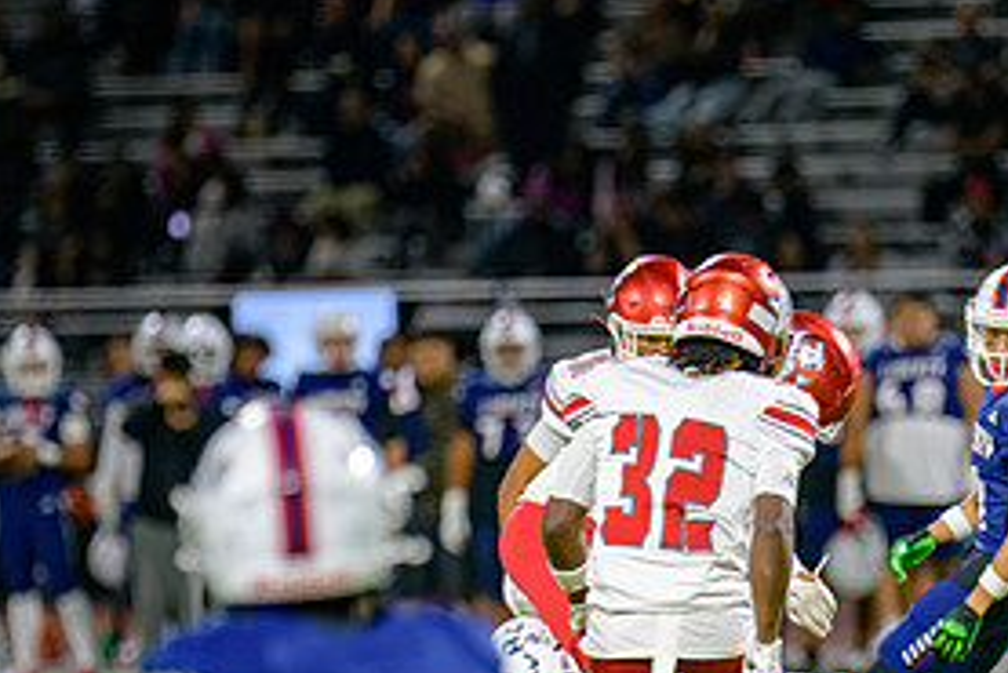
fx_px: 14091
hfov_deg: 4.1
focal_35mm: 503
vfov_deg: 2.7
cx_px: 848
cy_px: 609
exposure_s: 1/250
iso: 2000
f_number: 2.8
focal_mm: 240
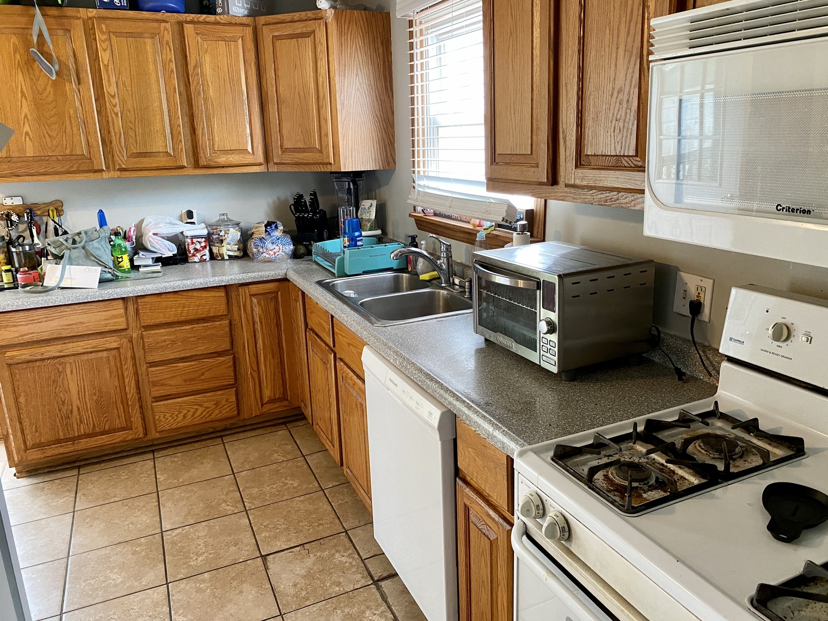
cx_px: 414
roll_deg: +1.5
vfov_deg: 53.1
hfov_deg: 67.3
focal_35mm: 26
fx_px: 622
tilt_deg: -14.5
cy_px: 310
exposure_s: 1/60
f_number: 1.8
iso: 320
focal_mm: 4.25
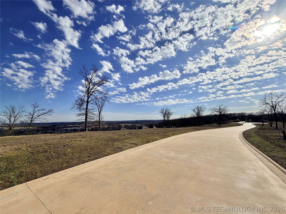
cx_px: 143
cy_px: 107
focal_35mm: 14
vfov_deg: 85.7
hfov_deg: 102.1
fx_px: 116
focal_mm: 2.22
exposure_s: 1/2092
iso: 20
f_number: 2.2
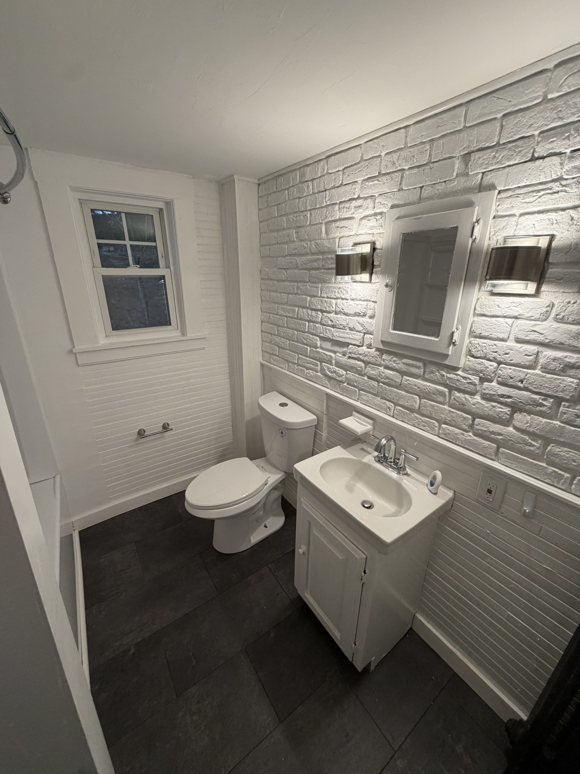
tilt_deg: -19.2
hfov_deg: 85.7
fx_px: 313
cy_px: 387
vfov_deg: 102.1
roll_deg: +1.4
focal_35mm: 14
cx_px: 290
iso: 200
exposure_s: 1/120
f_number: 2.2
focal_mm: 2.22
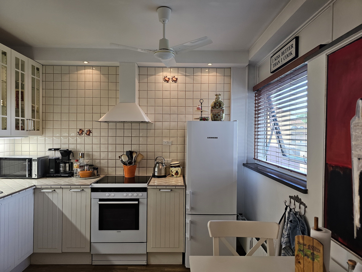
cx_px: 181
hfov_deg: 73.9
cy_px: 136
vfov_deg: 58.9
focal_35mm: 23
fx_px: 241
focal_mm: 6.3
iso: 125
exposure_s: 1/100
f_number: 1.7
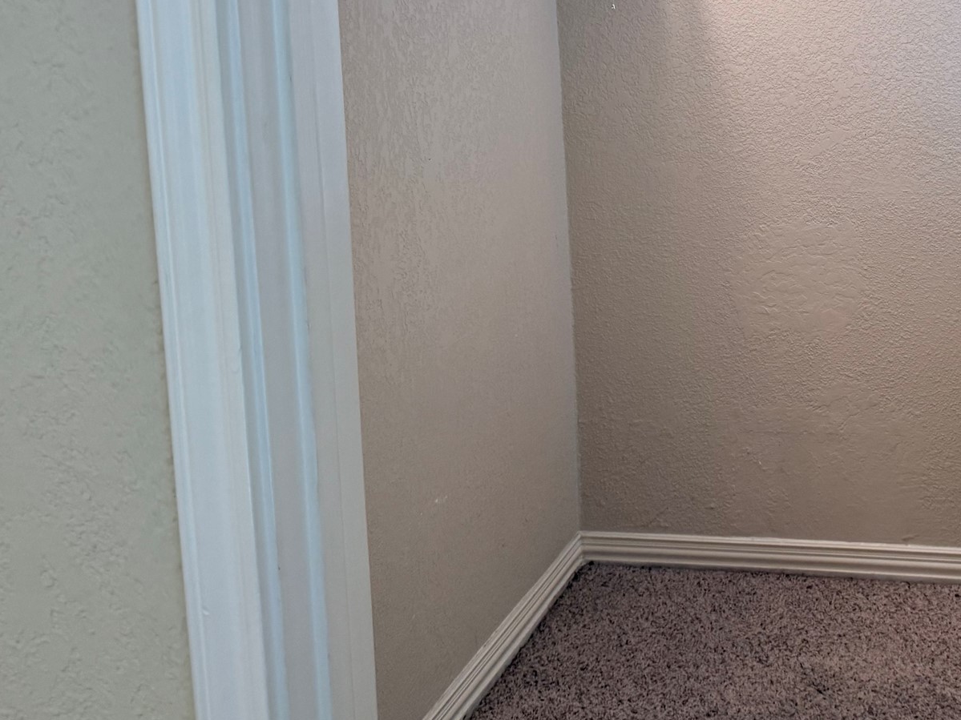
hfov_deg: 43.0
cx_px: 807
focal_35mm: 41
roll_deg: +0.5
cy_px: 216
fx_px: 1138
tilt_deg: -8.3
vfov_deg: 34.7
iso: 320
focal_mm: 6.76
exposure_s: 1/60
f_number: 1.78
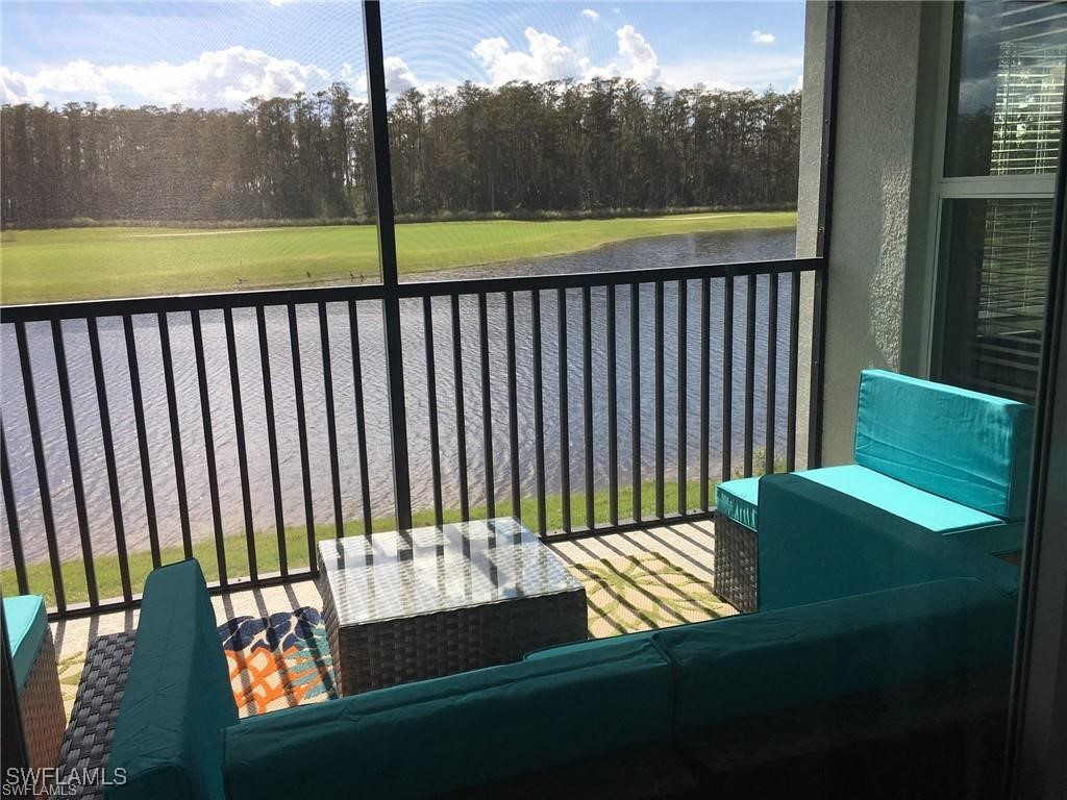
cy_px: 400
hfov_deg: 61.7
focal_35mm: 29
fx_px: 894
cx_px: 534
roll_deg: +1.8
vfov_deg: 48.2
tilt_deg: -11.7
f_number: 2.2
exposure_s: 1/668
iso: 25
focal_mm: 4.15
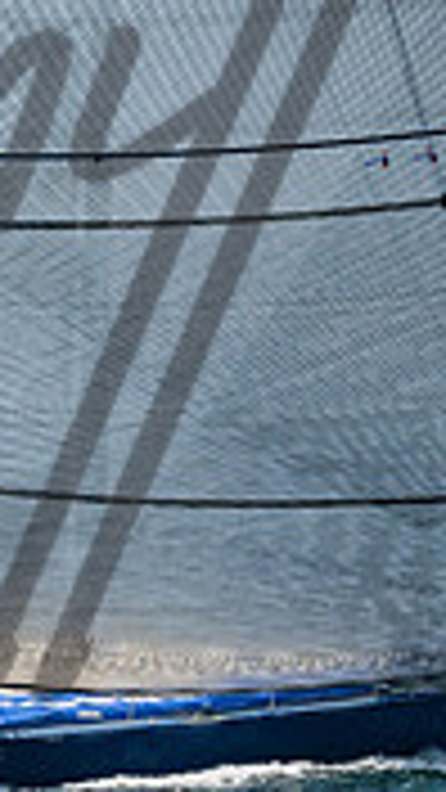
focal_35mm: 667
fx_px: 14023
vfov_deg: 3.2
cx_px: -404
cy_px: 308
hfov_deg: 1.8
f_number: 6.3
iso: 250
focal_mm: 150
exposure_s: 1/2000
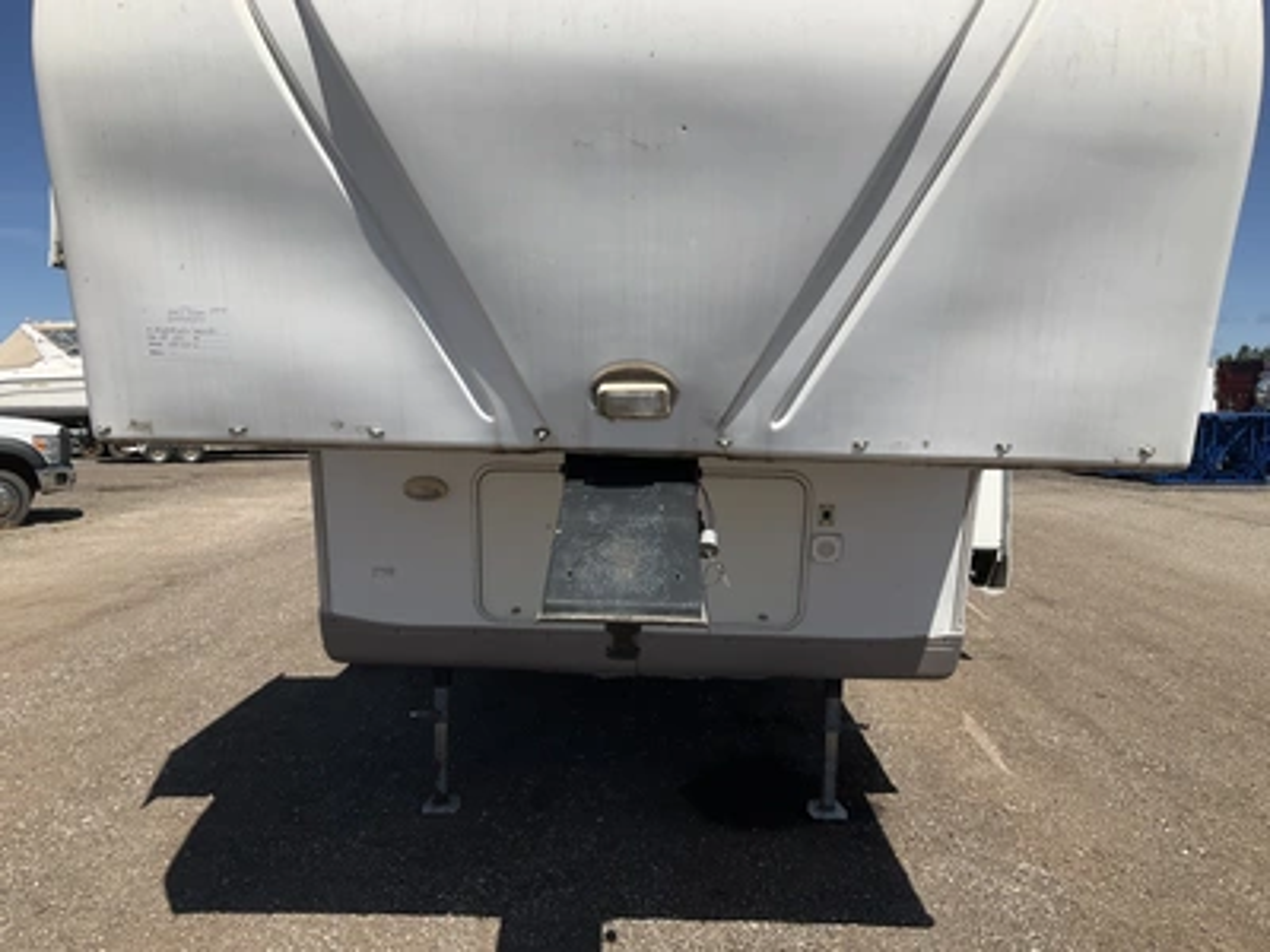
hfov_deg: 61.7
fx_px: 1064
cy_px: 476
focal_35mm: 29
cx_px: 635
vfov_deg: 48.2
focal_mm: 3
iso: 25
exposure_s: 1/2959
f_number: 1.8
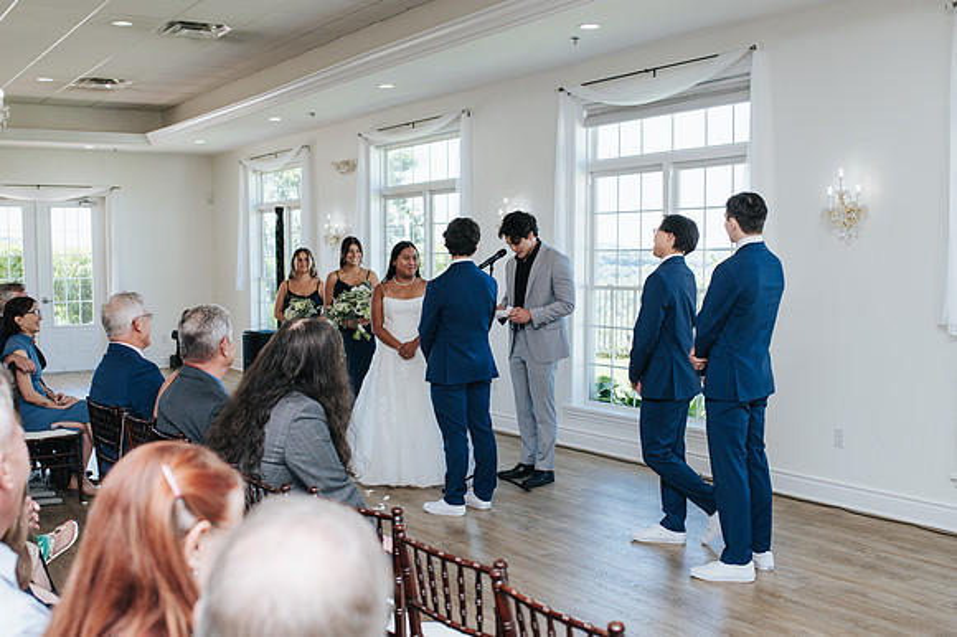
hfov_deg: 48.2
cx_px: 436
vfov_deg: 33.2
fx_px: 1068
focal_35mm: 40
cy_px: 324
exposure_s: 1/200
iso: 160
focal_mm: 35
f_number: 3.5
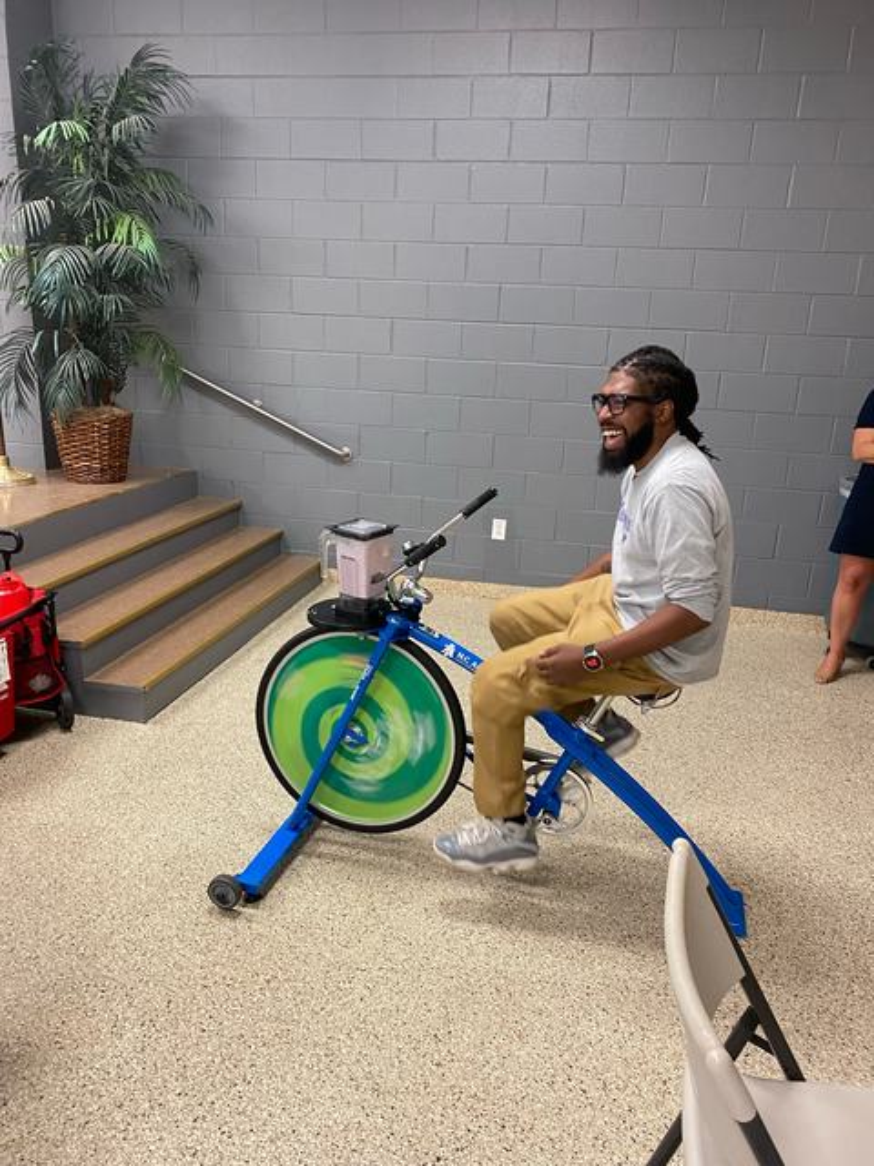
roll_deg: -2.4
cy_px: 583
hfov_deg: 53.1
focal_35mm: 26
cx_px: 437
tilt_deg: -16.0
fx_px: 875
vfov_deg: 67.3
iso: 250
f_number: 1.8
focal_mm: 4.25
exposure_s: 1/60
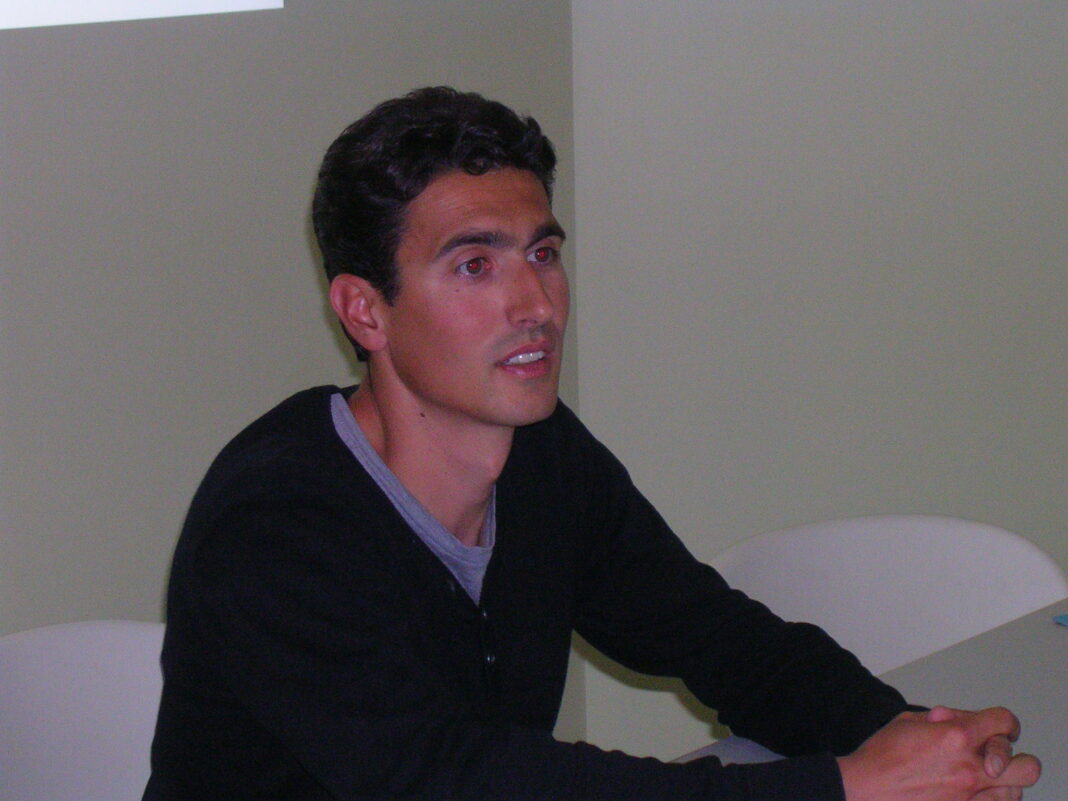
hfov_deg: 17.1
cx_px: 534
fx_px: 3548
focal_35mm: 115
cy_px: 400
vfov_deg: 12.9
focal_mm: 17.4
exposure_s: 1/60.1
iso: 200
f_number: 4.9
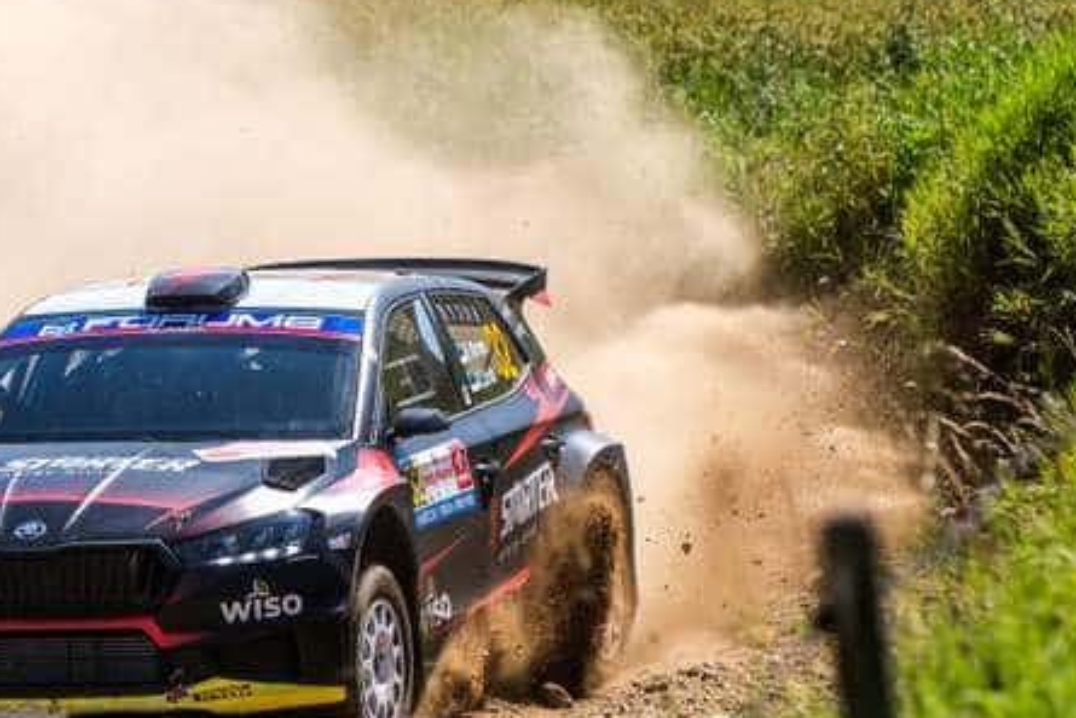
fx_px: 12347
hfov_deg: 5.0
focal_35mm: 413
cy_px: 161
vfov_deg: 3.3
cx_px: 343
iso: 200
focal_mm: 150
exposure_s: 1/2000
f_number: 4
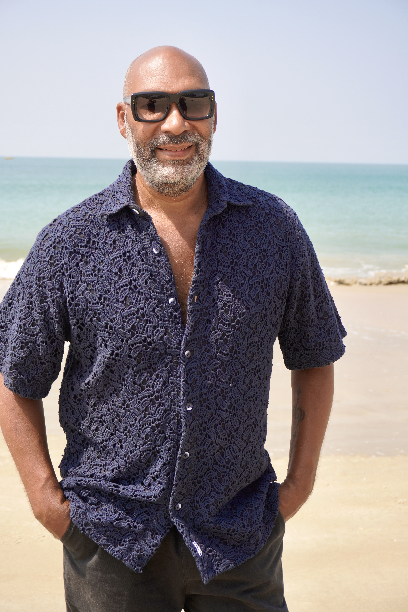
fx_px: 943
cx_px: 204
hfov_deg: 24.4
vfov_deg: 35.9
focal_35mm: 56
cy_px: 306
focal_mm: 37
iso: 100
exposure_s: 1/320
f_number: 5.6
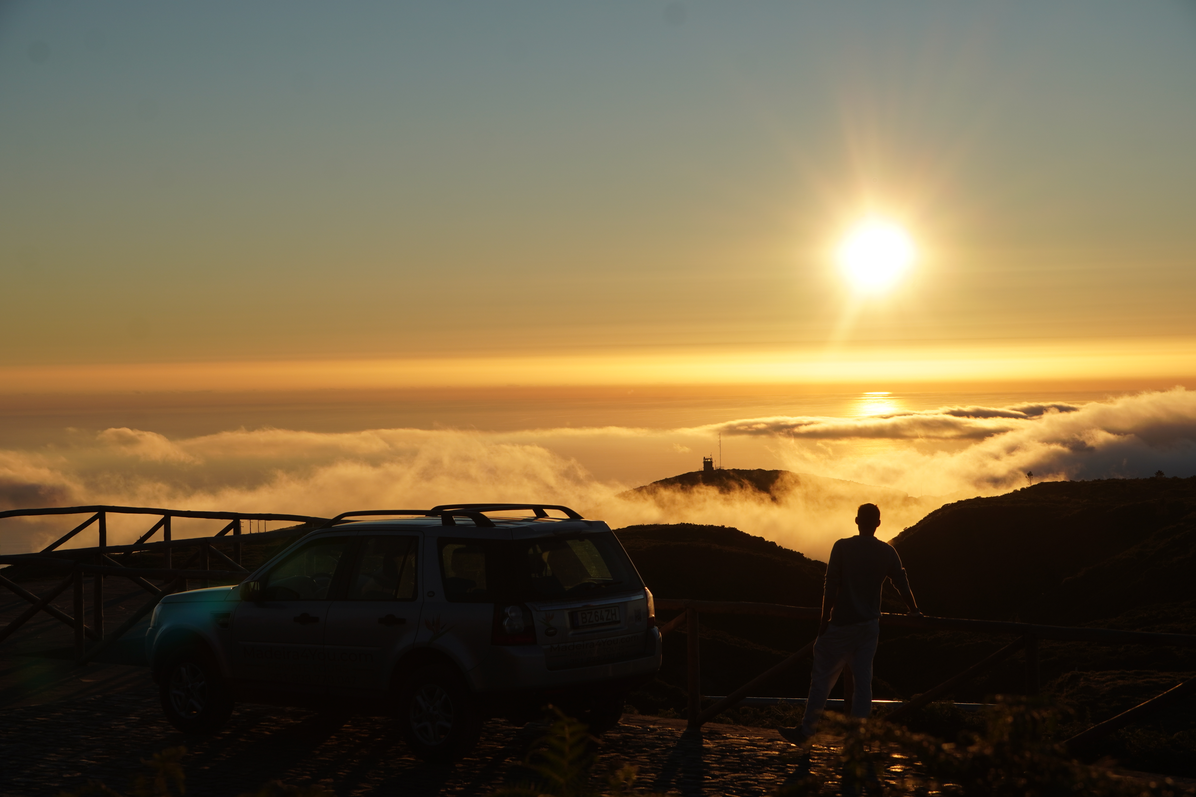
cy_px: 398
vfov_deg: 19.3
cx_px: 598
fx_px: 2342
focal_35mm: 70
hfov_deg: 28.6
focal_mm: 47
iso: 100
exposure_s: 1/500
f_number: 8
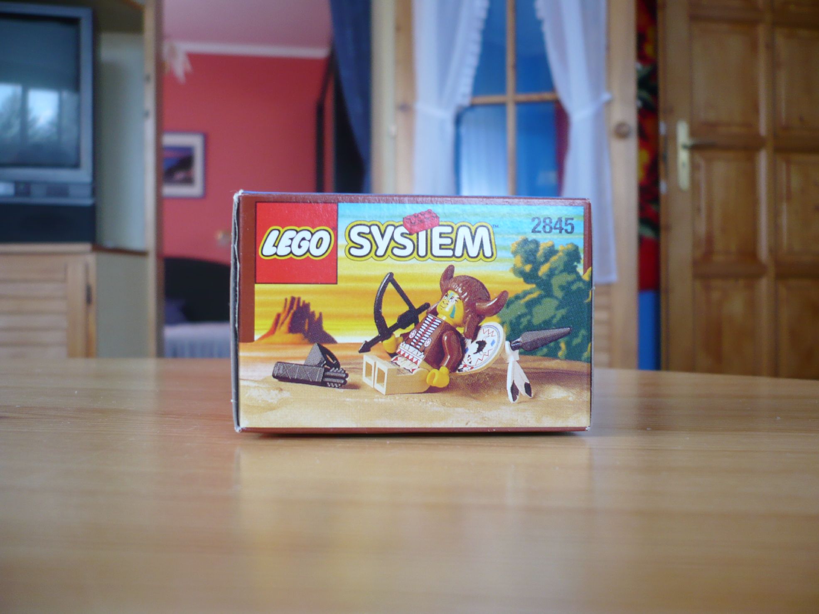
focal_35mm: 35
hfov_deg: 52.6
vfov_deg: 40.7
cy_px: 307
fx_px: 828
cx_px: 410
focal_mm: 5.8
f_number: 2.8
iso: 100
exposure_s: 1/25
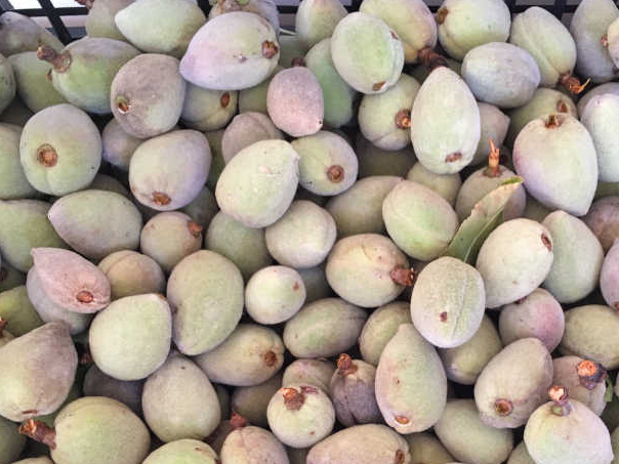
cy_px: 377
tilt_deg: -78.0
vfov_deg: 29.5
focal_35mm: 48
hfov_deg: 39.2
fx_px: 858
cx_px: 410
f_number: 2.2
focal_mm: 4.15
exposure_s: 1/33
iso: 100
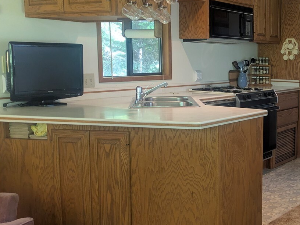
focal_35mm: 49
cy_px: 106
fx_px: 425
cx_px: 291
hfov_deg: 35.6
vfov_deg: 29.7
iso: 425
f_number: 1.89
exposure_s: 1/120
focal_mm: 5.43
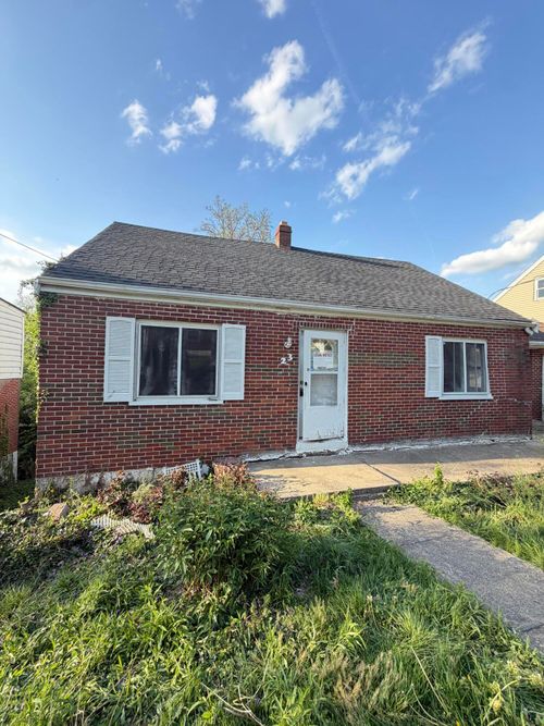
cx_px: 272
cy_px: 363
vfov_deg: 102.1
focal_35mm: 14
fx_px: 293
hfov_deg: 85.7
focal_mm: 2.22
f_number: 2.2
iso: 64
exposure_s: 1/160
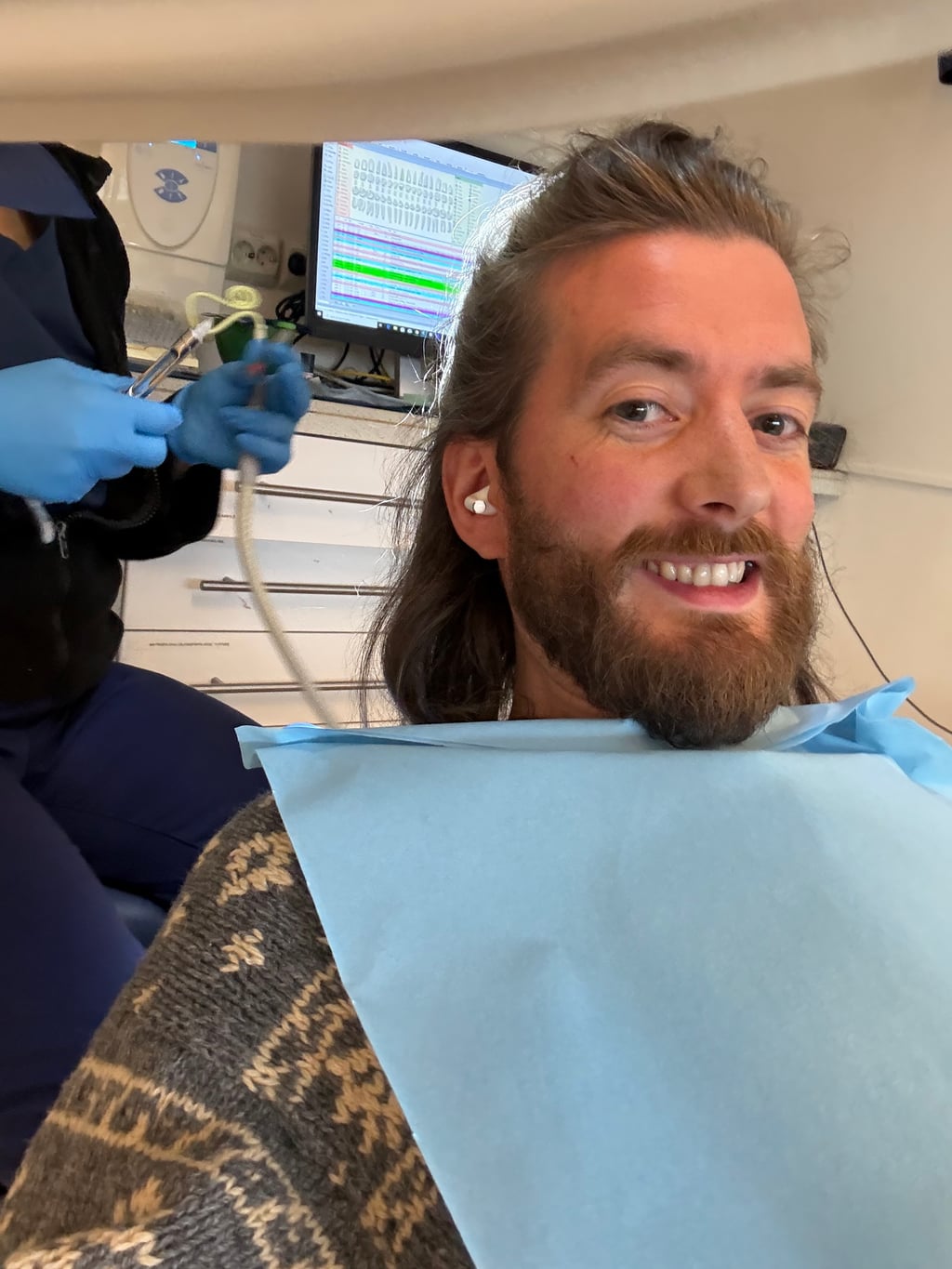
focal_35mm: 30
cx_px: 476
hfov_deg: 46.8
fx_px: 1100
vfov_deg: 60.0
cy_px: 634
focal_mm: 2.69
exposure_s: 1/50
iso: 250
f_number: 1.9
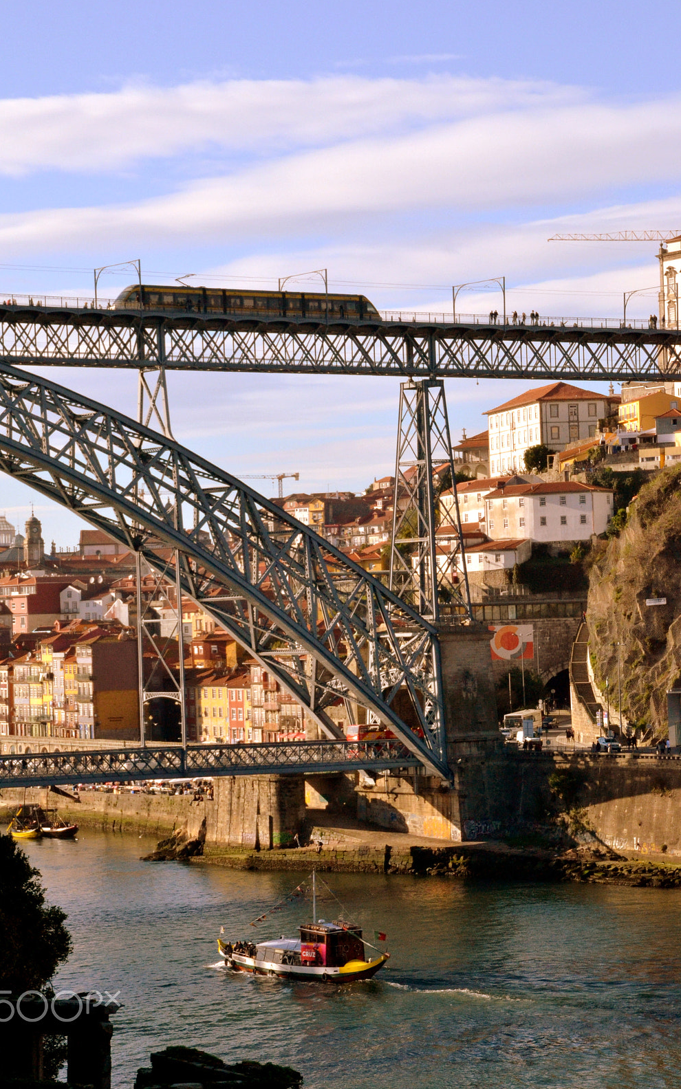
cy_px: 547
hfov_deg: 12.5
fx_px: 3118
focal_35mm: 105
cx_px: 316
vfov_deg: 19.8
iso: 1100
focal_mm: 68
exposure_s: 1/640
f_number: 14
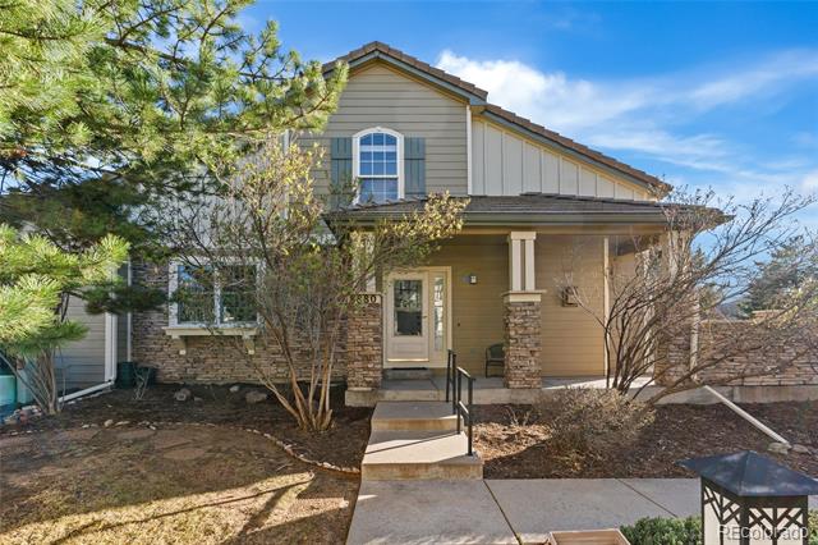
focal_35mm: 16
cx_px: 409
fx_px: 363
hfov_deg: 96.8
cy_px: 272
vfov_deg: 73.7
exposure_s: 1/125
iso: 500
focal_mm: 16
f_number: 8
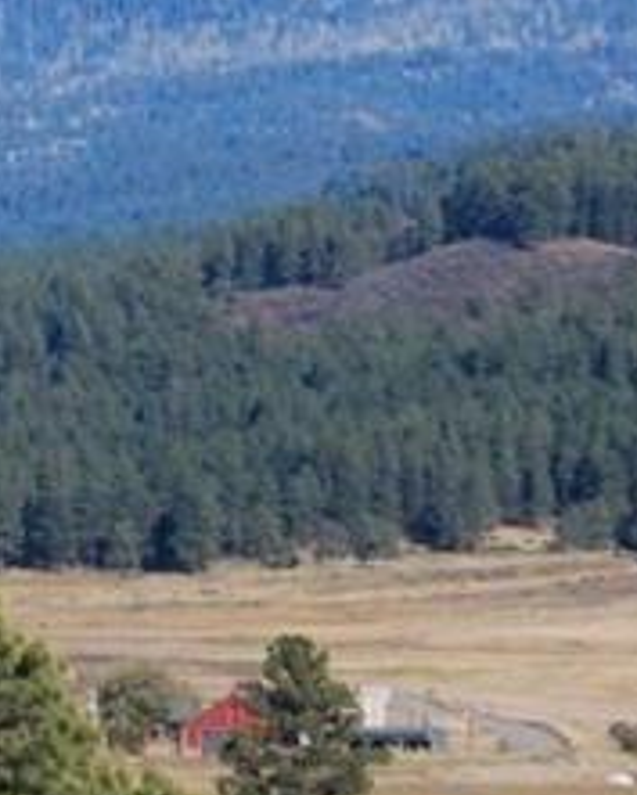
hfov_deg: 2.5
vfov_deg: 3.1
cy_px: 358
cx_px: -1123
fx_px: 14605
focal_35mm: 620
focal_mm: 95
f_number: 8
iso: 400
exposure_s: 1/1000
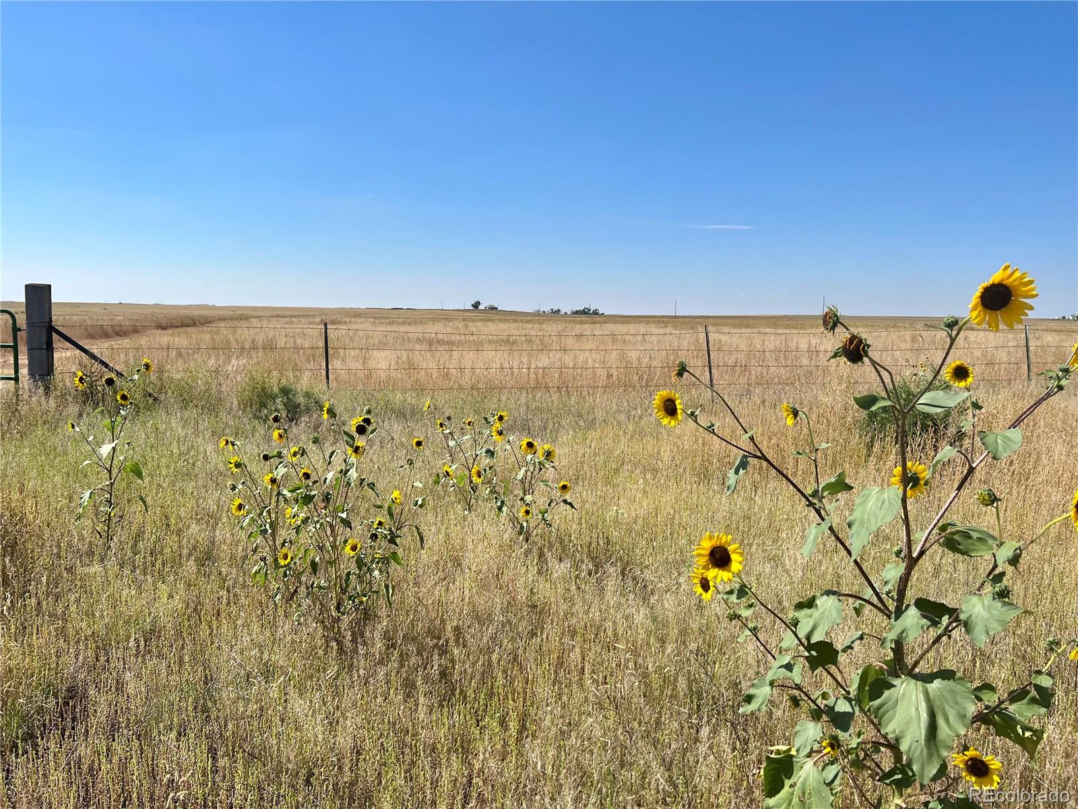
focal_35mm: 26
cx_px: 539
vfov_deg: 53.1
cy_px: 404
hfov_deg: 67.3
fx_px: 810
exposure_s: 1/5882
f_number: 1.5
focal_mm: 5.7
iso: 50
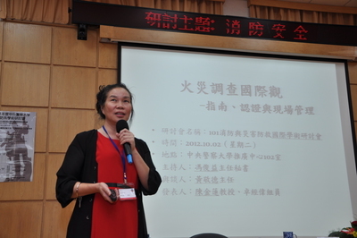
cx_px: 178
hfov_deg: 43.6
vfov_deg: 29.8
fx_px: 446
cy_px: 119
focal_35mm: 45
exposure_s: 1/60
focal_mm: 30
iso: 200
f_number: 4.2
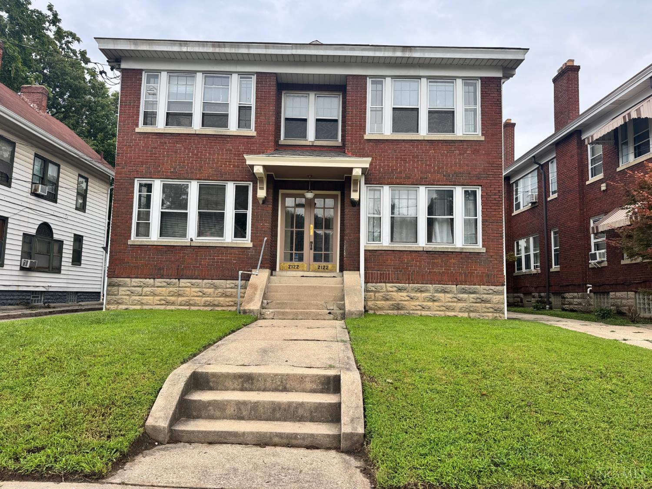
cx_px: 326
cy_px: 244
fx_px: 452
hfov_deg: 71.6
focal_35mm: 24
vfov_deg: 56.8
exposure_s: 1/842
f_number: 1.78
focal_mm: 6.76
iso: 80
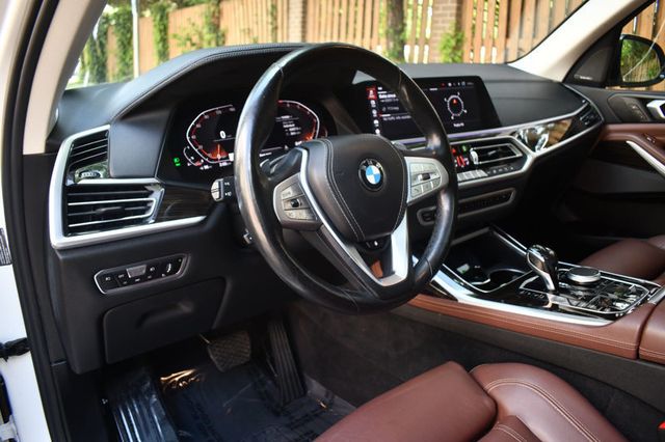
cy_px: 221
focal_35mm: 27
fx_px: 498
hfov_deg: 67.4
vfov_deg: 47.9
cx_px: 332
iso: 800
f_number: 3.5
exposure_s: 1/200
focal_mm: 18
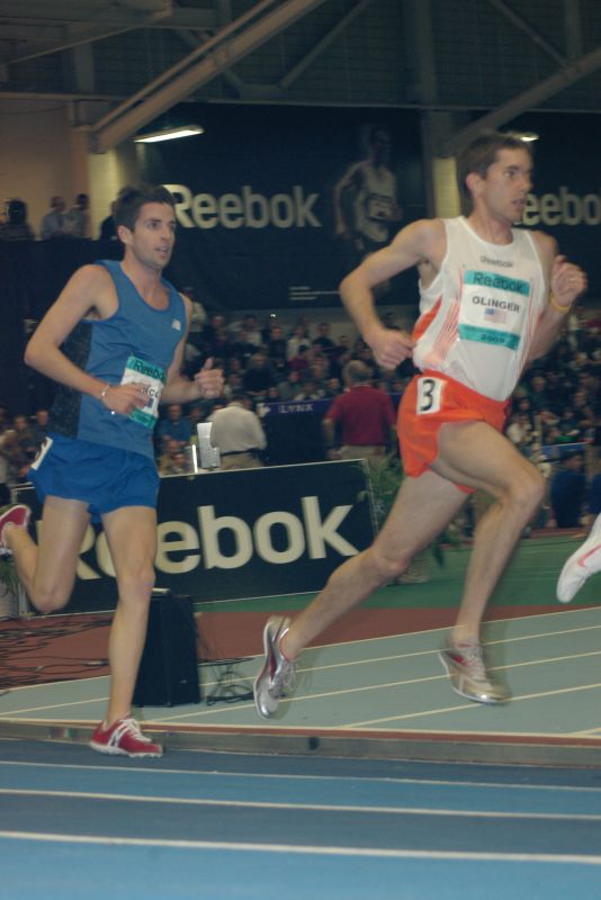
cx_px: 300
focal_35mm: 110
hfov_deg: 12.5
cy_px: 450
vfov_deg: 18.7
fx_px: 2739
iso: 800
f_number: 6.3
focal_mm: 73
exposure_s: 1/125
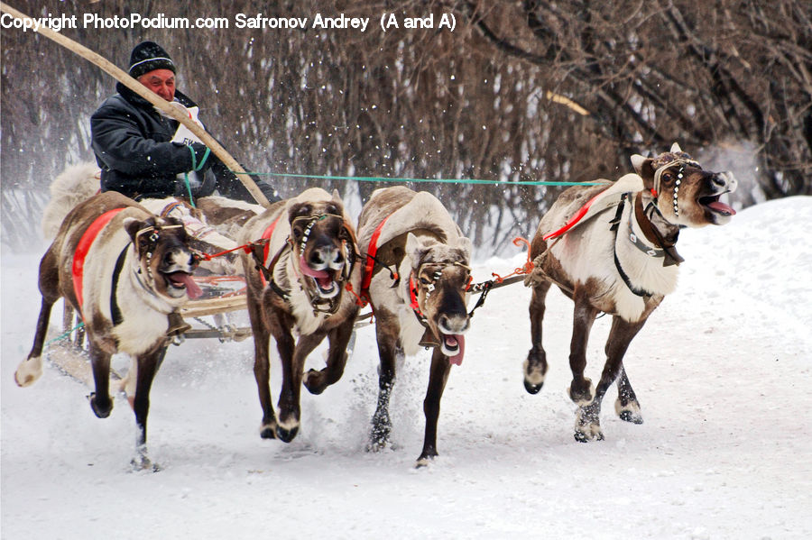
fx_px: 10144
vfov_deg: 3.1
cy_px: 270
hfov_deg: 4.6
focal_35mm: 450
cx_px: 406
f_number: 6.3
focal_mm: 300
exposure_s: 1/400
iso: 160
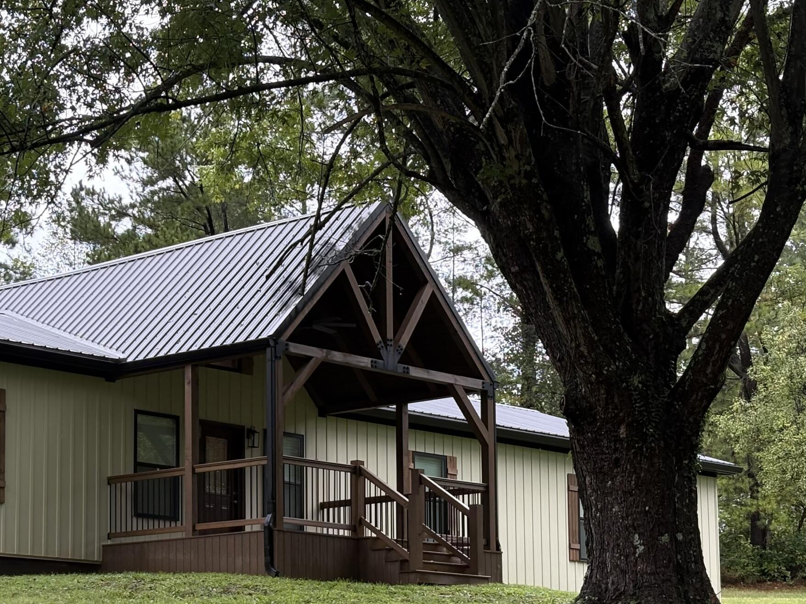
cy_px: 469
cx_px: 189
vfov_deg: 16.5
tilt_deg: +8.6
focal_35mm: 89
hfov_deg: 21.8
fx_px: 2072
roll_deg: +0.2
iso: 50
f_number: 1.6
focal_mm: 5.96
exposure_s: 1/282
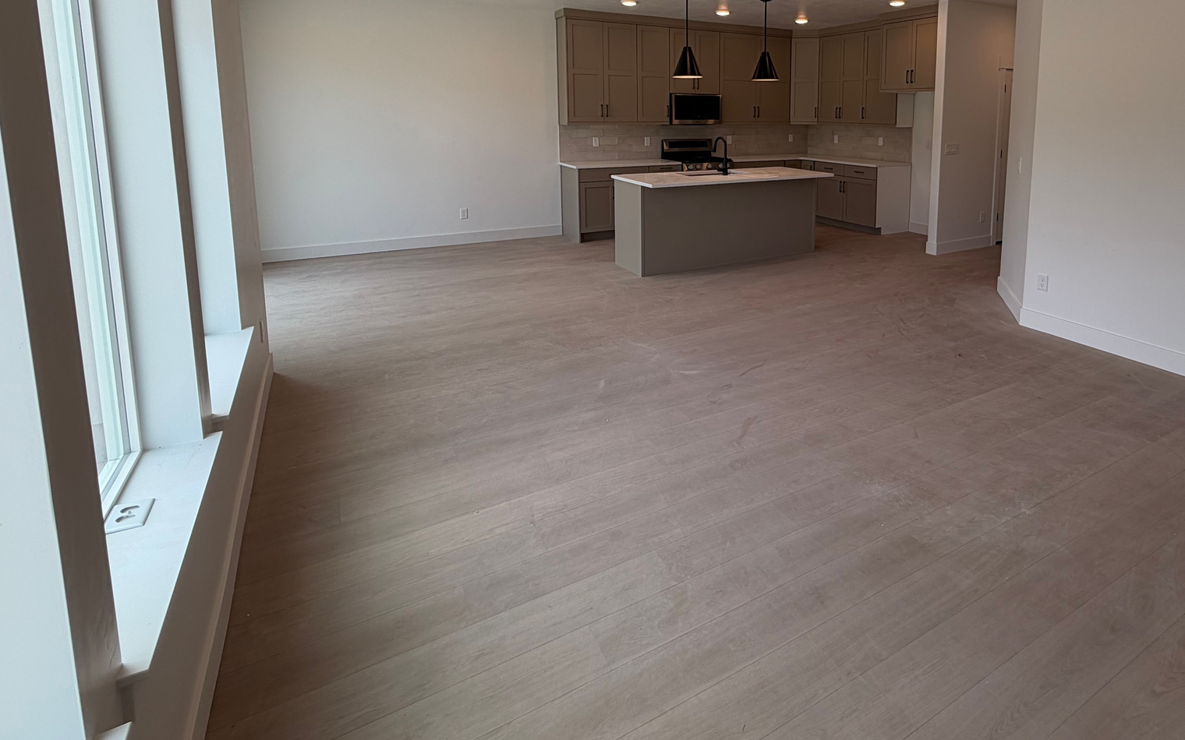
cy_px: 188
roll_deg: -0.3
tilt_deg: -6.9
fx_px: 646
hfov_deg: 83.5
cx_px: 738
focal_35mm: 20
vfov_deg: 56.8
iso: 25
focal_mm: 2.22
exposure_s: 1/120
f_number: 2.2
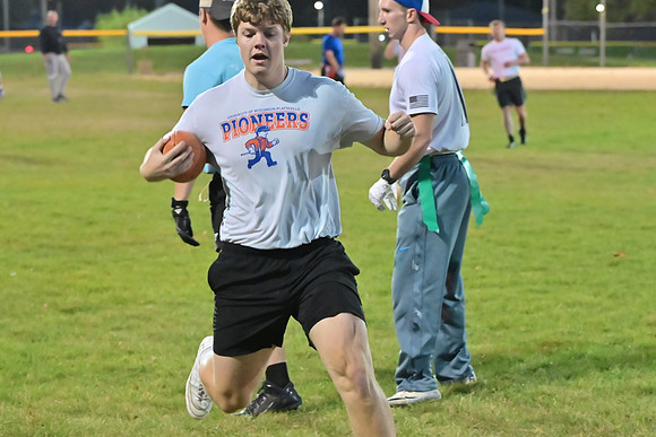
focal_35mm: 123
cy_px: 218
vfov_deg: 11.2
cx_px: 328
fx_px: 2242
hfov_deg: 16.6
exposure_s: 1/320
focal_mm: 82
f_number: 4
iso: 6400
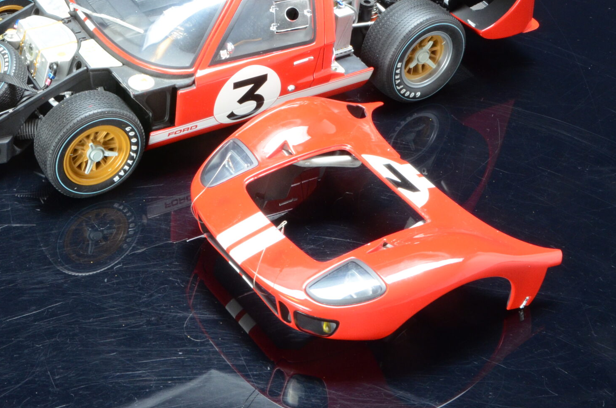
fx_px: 1381
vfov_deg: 16.6
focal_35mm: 81
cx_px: 162
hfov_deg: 24.9
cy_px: 59
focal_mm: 31
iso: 1000
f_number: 18
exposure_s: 1/3
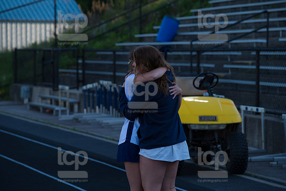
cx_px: 143
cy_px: 96
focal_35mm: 175
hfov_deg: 11.7
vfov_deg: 7.9
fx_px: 1391
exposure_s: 1/400
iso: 250
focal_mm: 175
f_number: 5.6
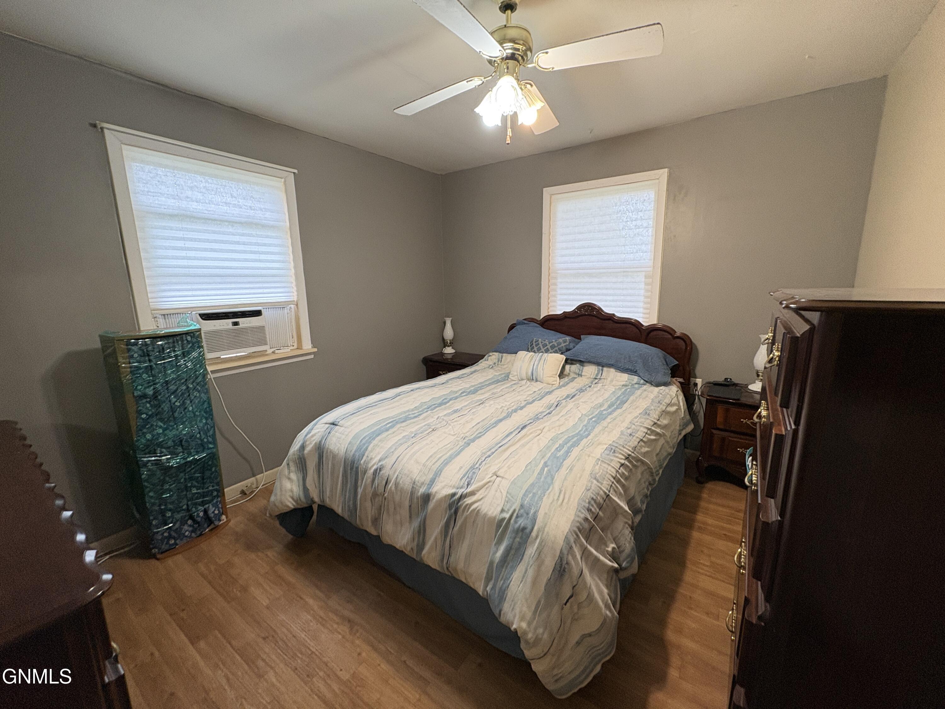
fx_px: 382
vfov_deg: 85.7
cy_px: 354
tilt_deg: -10.3
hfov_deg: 102.1
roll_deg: +0.9
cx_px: 472
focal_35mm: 14
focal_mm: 2.22
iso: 200
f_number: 2.2
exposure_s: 1/60
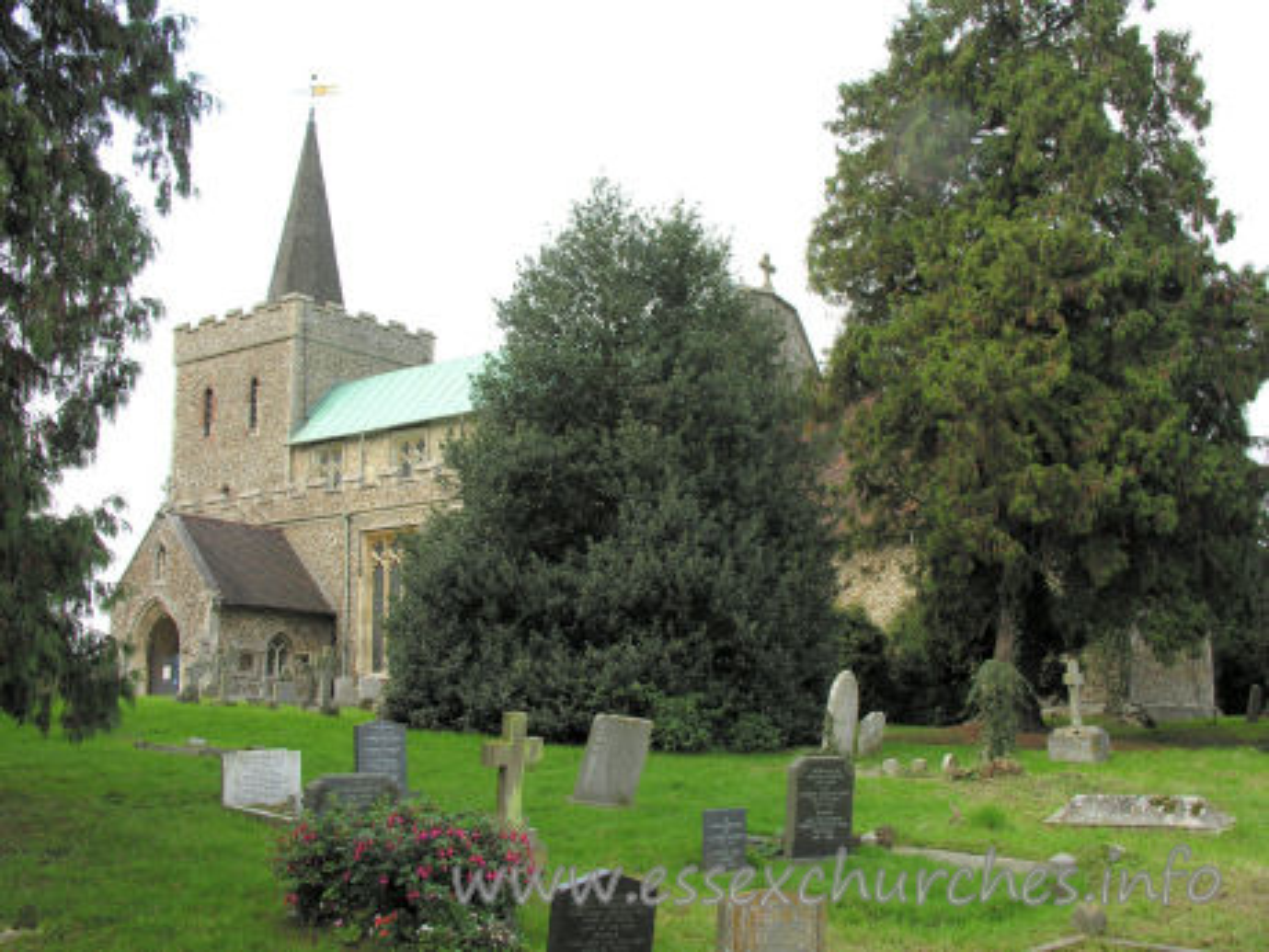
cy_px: 476
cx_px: 634
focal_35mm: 40
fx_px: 1466
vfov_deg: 36.0
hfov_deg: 46.8
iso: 50
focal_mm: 10.2
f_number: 4.1
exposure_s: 1/76
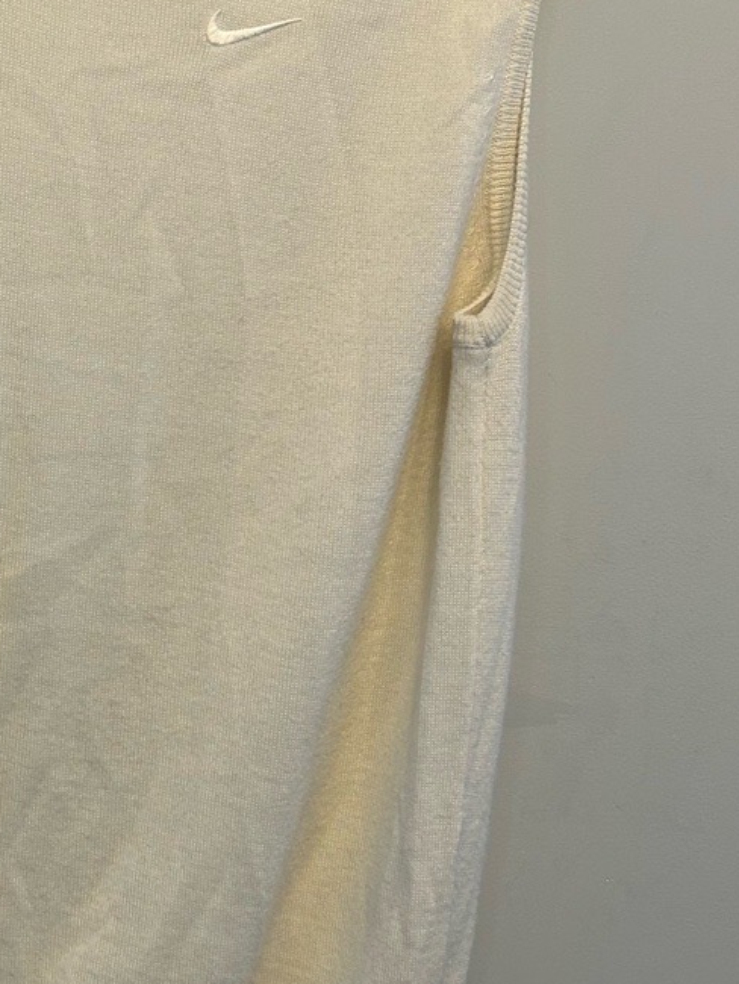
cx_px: -53
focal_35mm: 64
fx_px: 1821
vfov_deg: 30.2
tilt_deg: -8.1
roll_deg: -2.1
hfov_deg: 21.8
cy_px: 450
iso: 100
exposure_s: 1/50
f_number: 1.5
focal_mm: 5.7
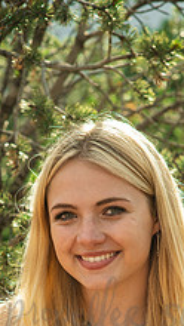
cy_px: 310
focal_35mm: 182
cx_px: 73
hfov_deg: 6.7
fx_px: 1576
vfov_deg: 11.7
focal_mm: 85
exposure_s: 1/400
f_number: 4.5
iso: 200
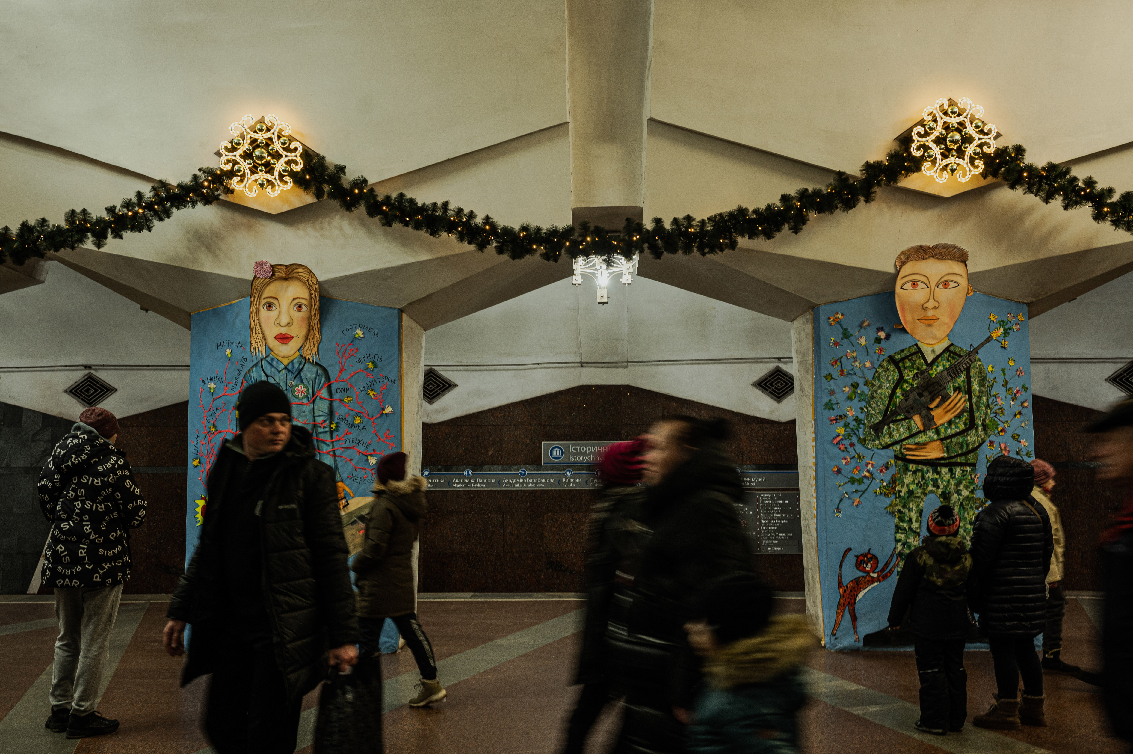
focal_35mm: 35
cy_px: 377
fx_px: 1101
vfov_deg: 37.8
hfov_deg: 54.5
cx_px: 566
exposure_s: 1/20
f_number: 4.5
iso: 400
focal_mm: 35
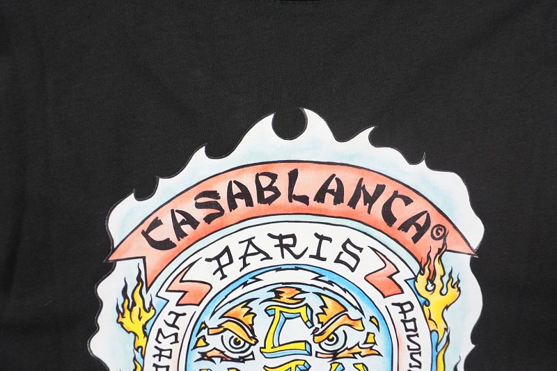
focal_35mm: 30
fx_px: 464
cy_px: 186
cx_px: 278
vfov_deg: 43.6
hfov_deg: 61.9
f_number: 10
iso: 1600
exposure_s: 1/100
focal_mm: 20
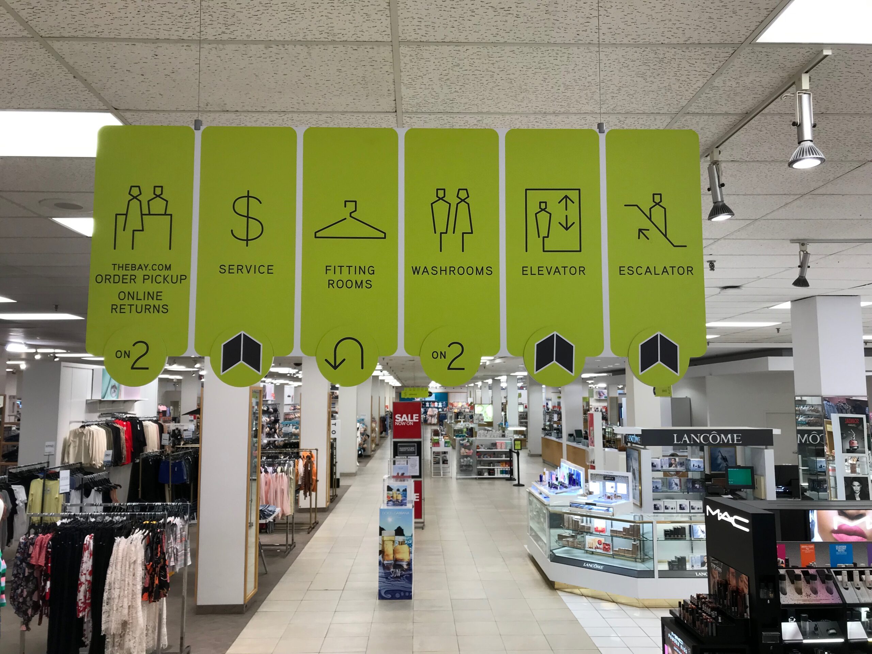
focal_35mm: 28
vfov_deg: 49.7
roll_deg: +0.3
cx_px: 436
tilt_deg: +5.7
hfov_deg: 63.4
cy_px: 327
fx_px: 705
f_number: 1.8
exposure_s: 1/40
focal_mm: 3.99
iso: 25
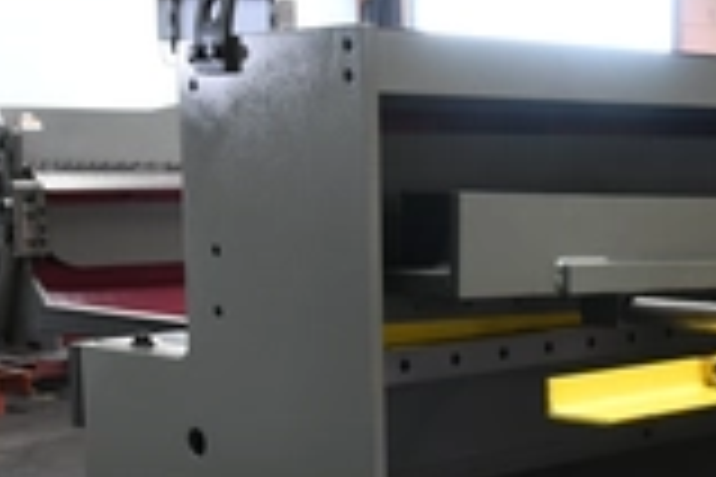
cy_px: 457
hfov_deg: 24.1
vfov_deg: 16.2
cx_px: 581
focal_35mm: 83
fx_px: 1651
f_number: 8
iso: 400
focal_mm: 22
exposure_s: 1/6
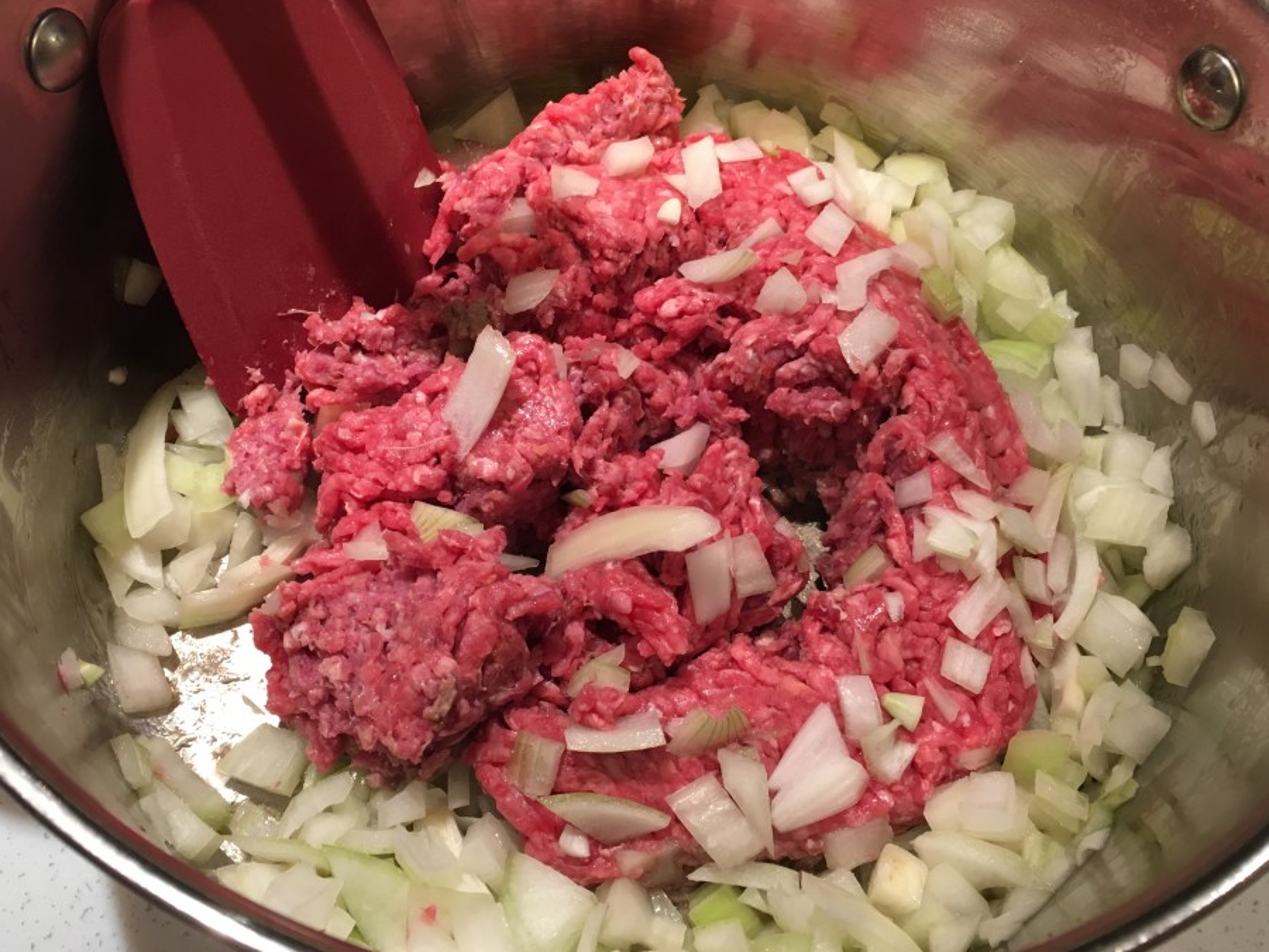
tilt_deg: -60.0
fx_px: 1210
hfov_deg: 55.3
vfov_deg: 42.9
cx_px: 603
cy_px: 478
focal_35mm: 33
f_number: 2.2
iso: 100
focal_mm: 4.15
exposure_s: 1/30
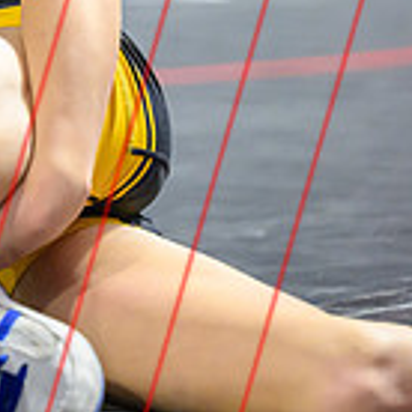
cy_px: -106
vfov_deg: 3.6
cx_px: -361
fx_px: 6490
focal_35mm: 482
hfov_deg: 3.6
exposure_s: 1/800
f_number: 2.8
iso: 4500
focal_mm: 135
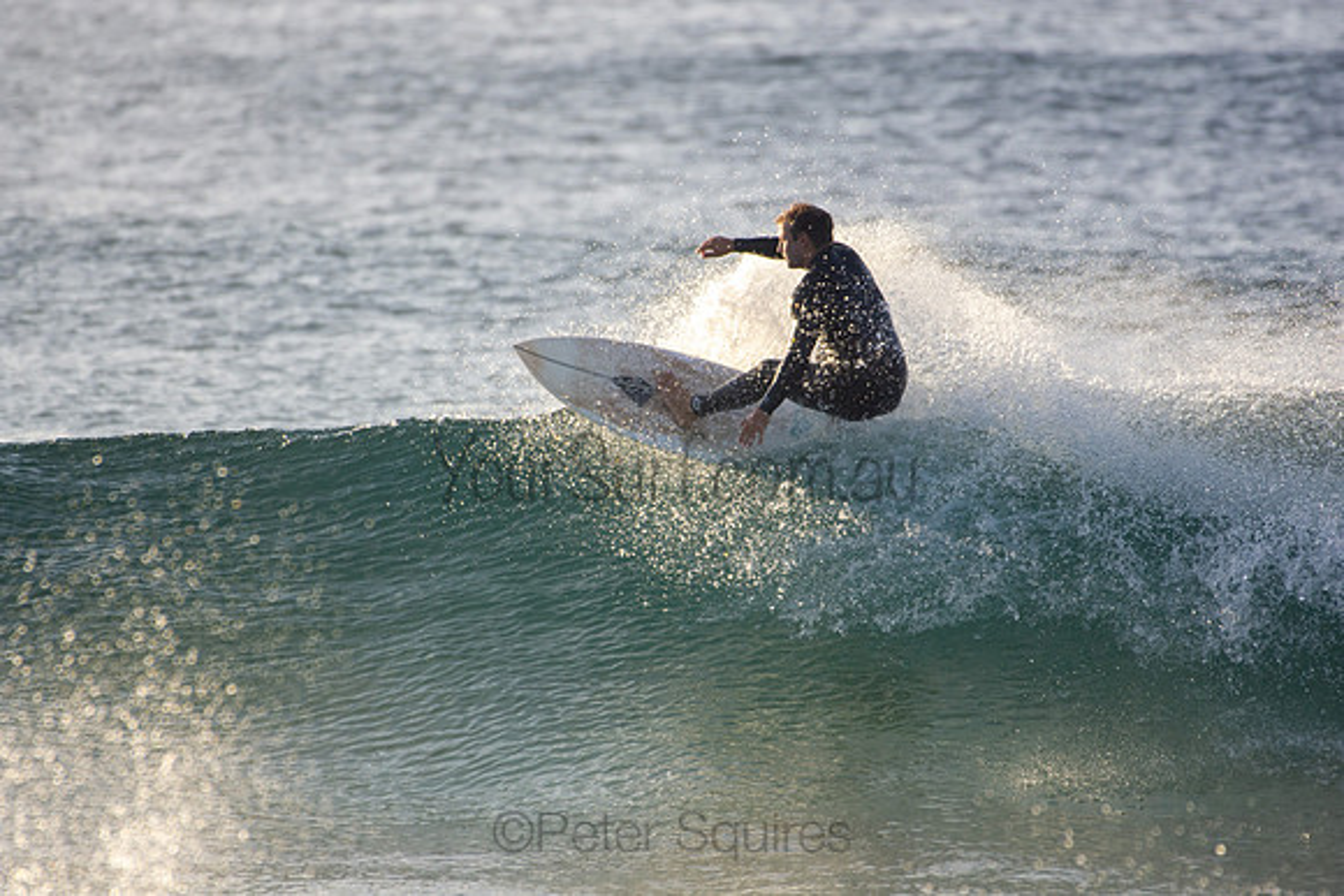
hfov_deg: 2.7
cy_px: 448
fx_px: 28005
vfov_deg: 1.8
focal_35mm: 750
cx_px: 672
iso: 360
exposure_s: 1/1250
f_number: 5.6
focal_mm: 500
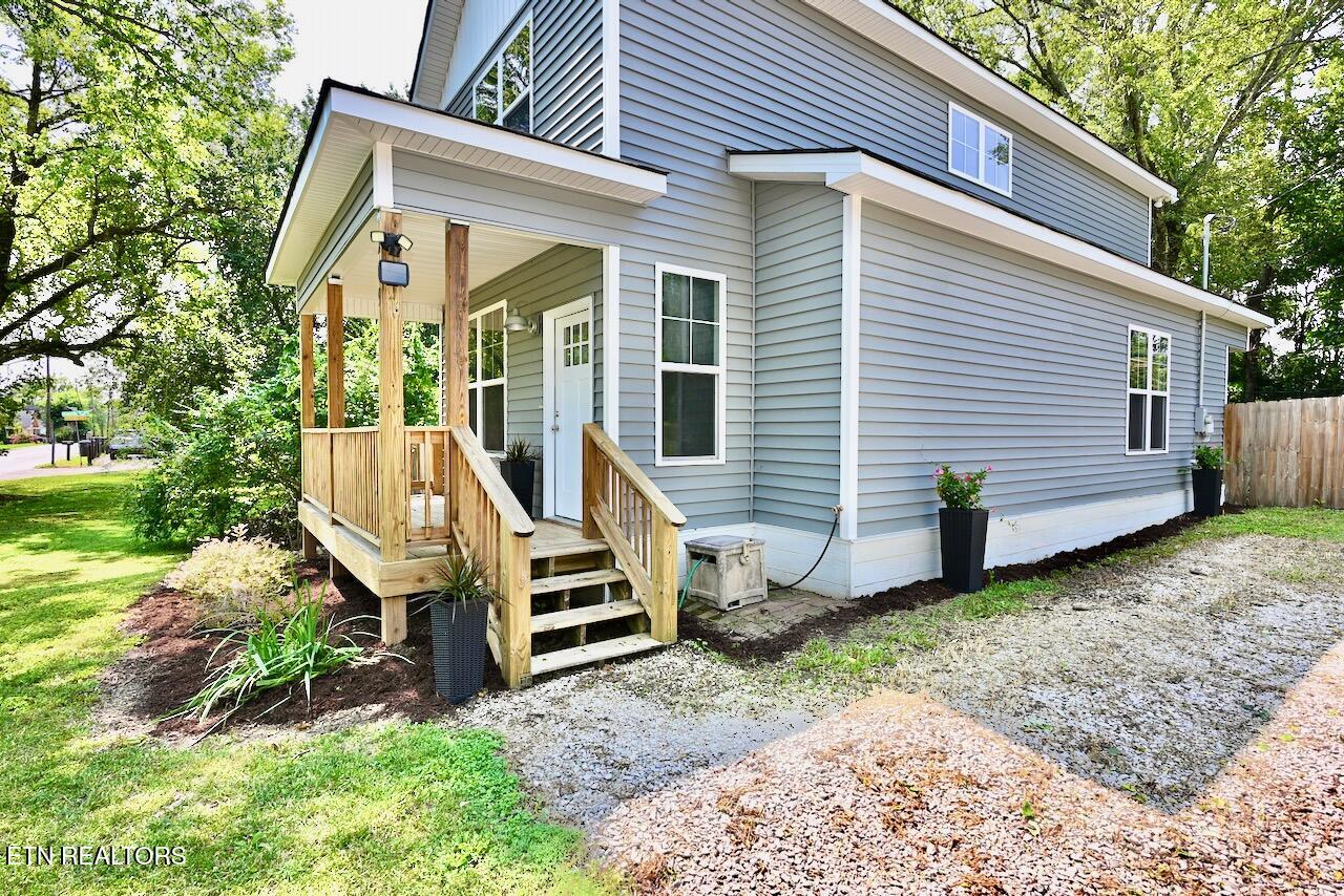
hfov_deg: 90.0
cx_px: 672
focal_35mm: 18
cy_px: 448
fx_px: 672
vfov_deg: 67.4
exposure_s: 1/125
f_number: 5.6
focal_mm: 12
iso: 100
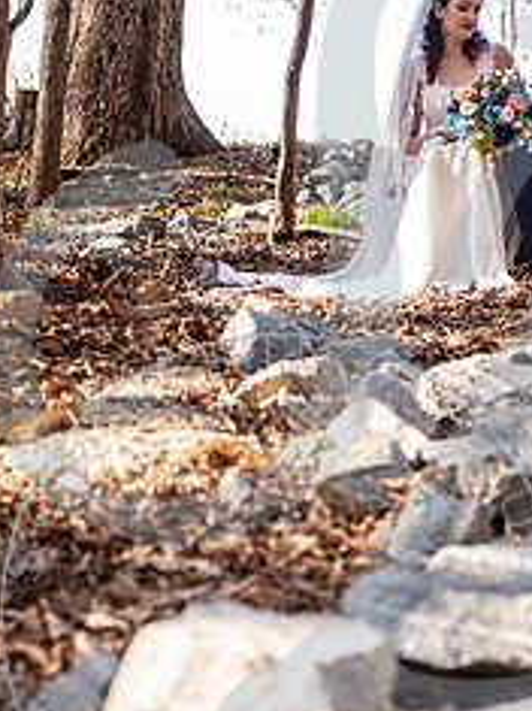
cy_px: 384
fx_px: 2338
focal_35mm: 114
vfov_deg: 17.3
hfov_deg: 12.9
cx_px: 417
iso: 100
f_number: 2.8
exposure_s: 1/160
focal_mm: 62
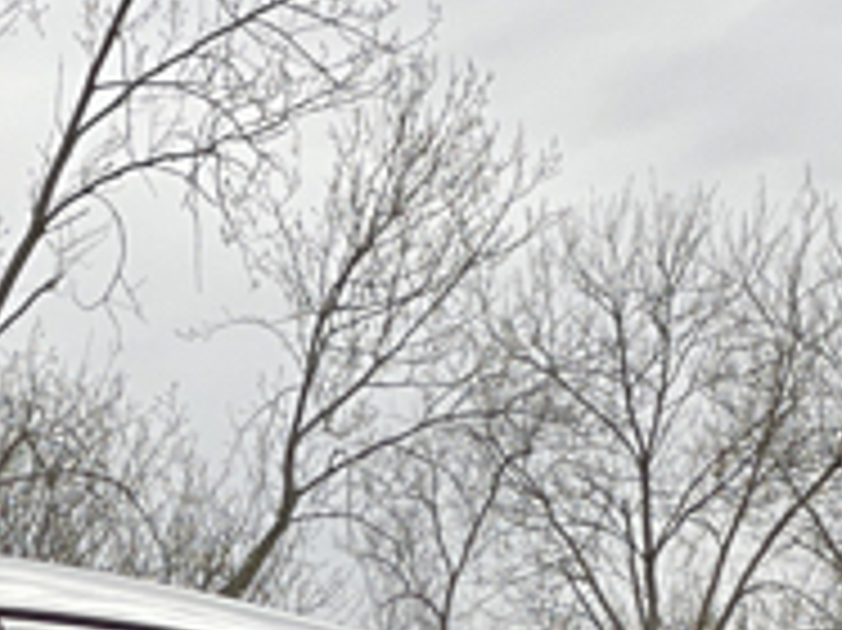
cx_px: -140
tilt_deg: +0.5
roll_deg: +0.5
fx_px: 6806
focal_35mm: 280
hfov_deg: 7.0
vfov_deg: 5.2
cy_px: 1413
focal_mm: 6
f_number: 2
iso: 25
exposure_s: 1/440
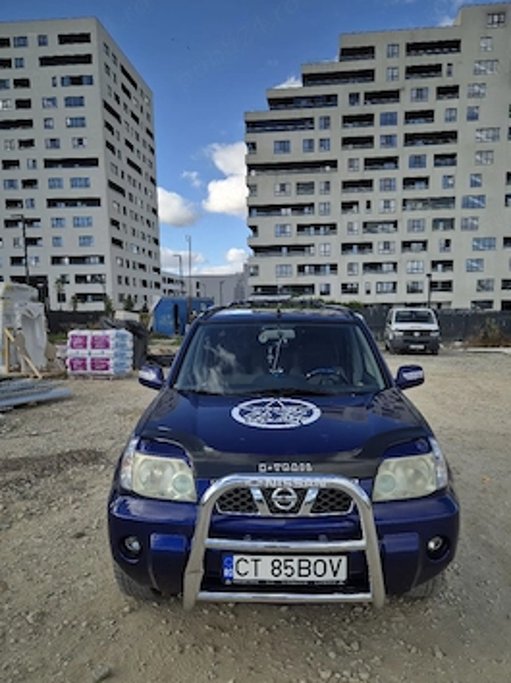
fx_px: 512
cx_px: 276
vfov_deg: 67.3
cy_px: 367
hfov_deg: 53.0
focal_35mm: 26
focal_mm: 5.4
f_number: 1.8
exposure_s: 1/833
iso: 25
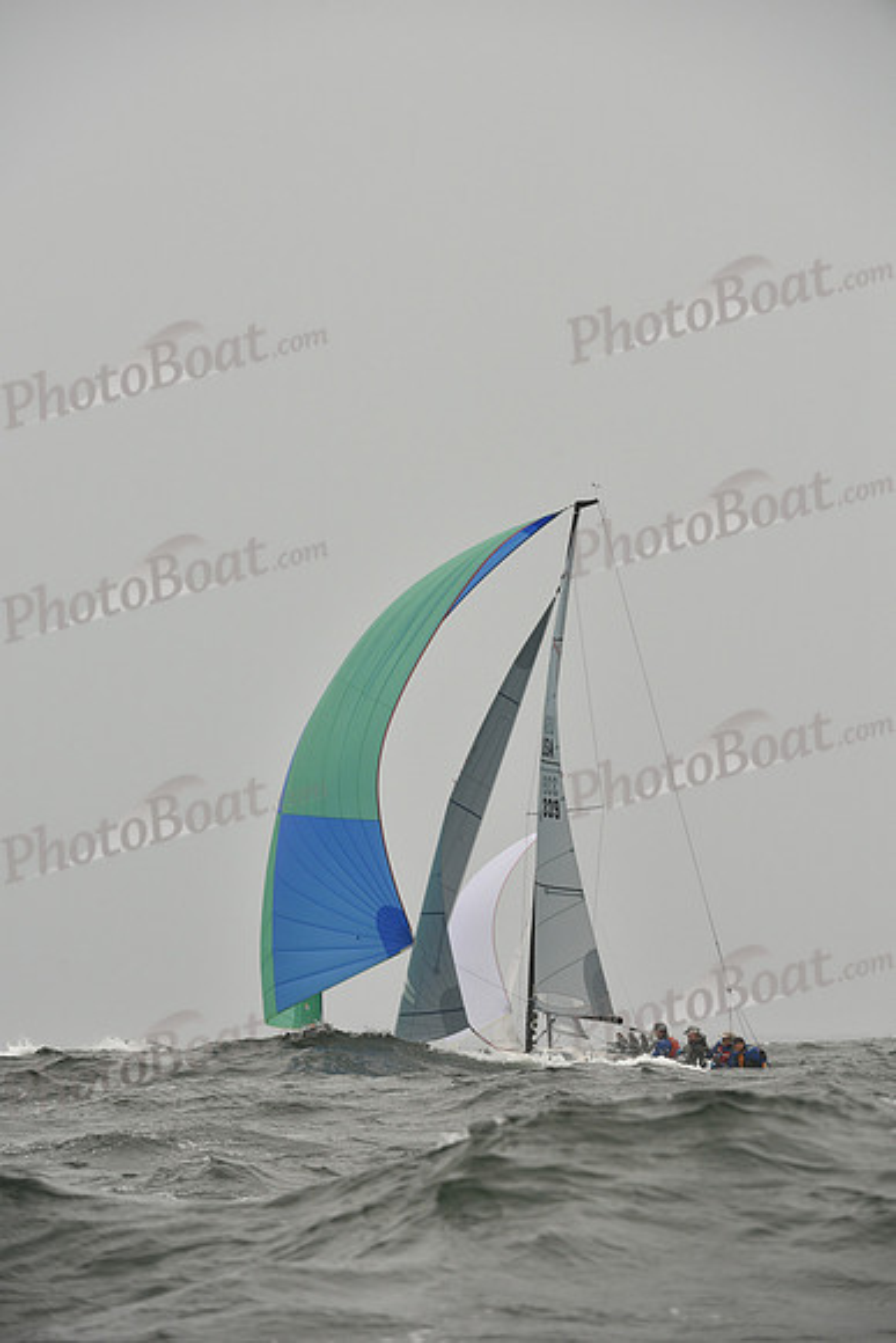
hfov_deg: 5.5
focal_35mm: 250
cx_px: 448
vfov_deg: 8.2
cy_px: 672
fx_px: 9327
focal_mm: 250
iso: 400
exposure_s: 1/1250
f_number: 7.1
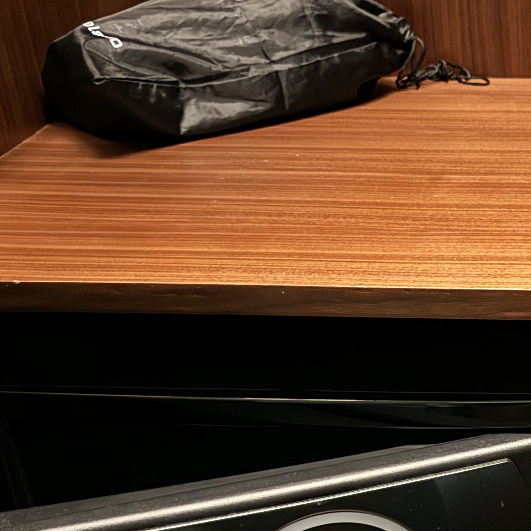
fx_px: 1180
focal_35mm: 68
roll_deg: +0.0
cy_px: 509
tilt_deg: -32.9
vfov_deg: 24.4
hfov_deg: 23.5
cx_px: 612
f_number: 1.78
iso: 2000
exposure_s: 1/9
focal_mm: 6.76
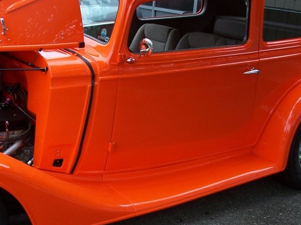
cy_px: 114
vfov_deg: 23.3
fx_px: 548
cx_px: 115
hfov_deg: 30.6
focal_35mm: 63
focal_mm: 6
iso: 80
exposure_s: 1/180
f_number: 2.8
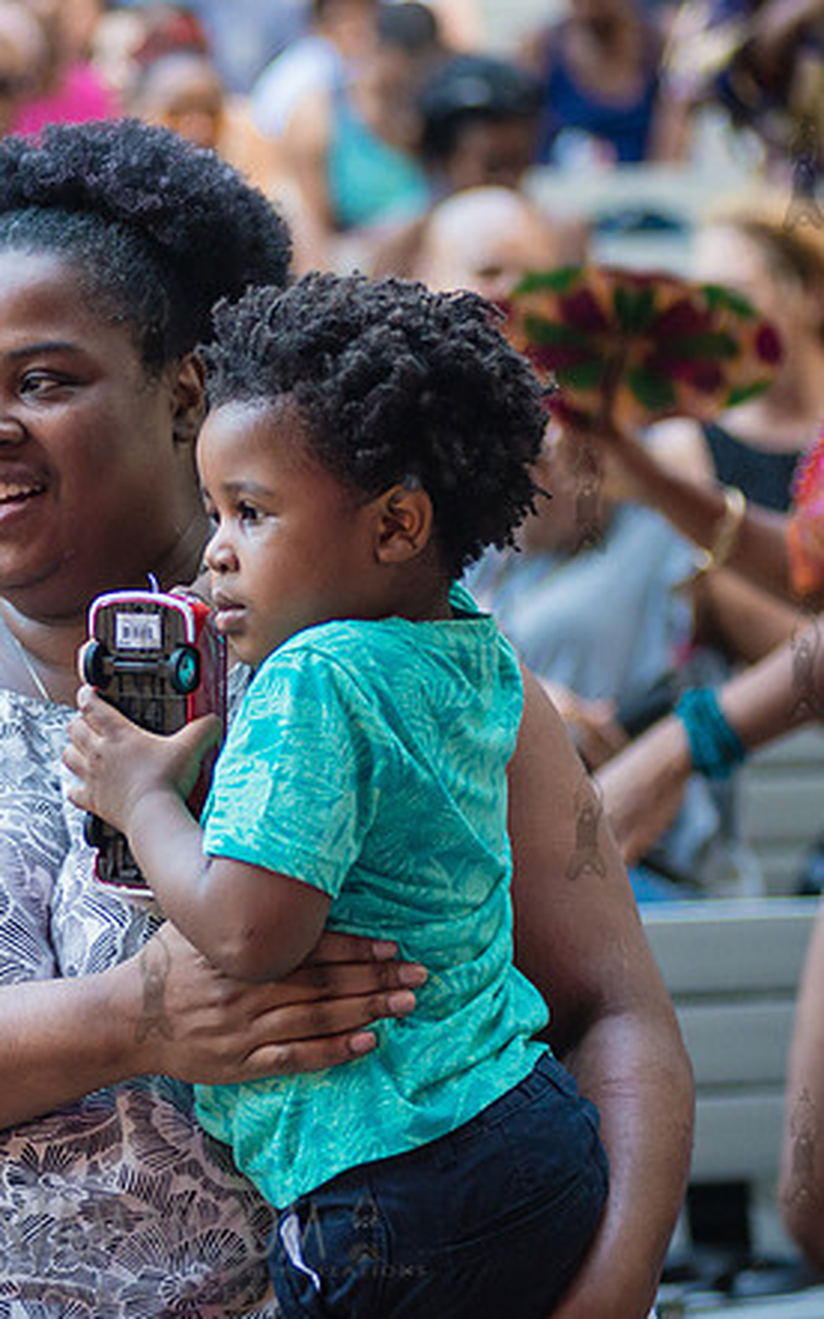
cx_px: 44
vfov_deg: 14.2
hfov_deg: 8.9
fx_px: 5285
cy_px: 633
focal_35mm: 147
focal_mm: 92
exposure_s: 1/400
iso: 2000
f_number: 2.8
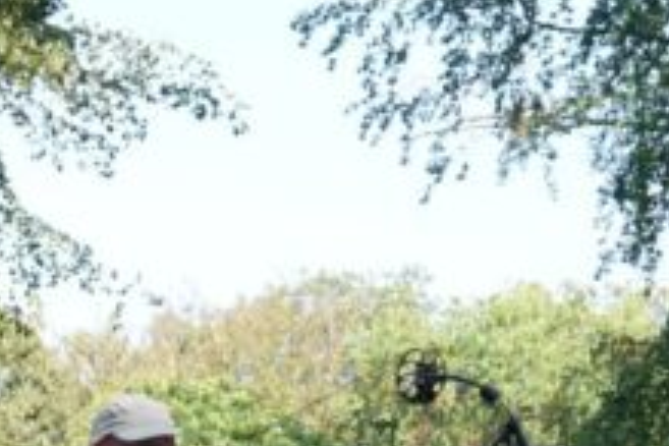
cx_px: -9
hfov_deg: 11.4
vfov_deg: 7.5
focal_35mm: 178
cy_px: 839
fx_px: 3308
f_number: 5.6
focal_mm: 38
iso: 100
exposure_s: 1/80
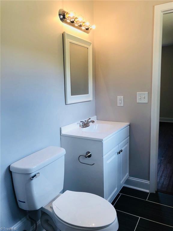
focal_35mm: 28
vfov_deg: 63.4
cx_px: 86
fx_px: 187
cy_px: 116
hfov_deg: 49.7
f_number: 1.8
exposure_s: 1/120
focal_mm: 3.99
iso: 64
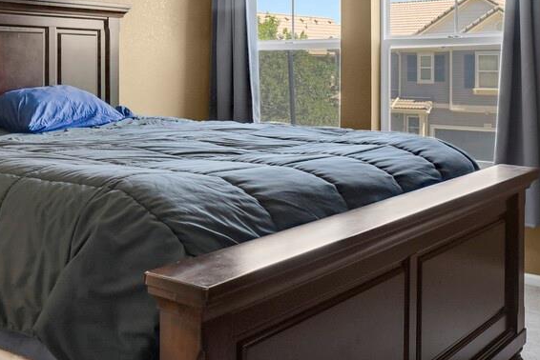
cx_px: 117
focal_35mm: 48
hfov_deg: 39.6
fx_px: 720
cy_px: 75
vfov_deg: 27.6
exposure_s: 1/20
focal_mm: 17
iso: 1600
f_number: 8
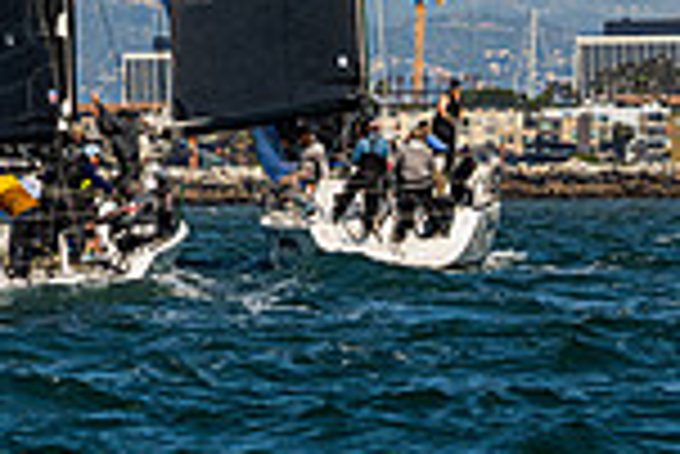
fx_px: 15031
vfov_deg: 1.7
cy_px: -449
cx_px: -298
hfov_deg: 2.6
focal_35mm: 795
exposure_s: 1/2000
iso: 400
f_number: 9
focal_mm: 165
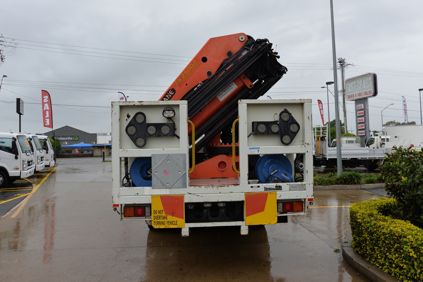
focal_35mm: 29
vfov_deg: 45.0
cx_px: 212
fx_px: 341
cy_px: 141
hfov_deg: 63.6
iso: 200
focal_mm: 29
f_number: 6.3
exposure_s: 1/160
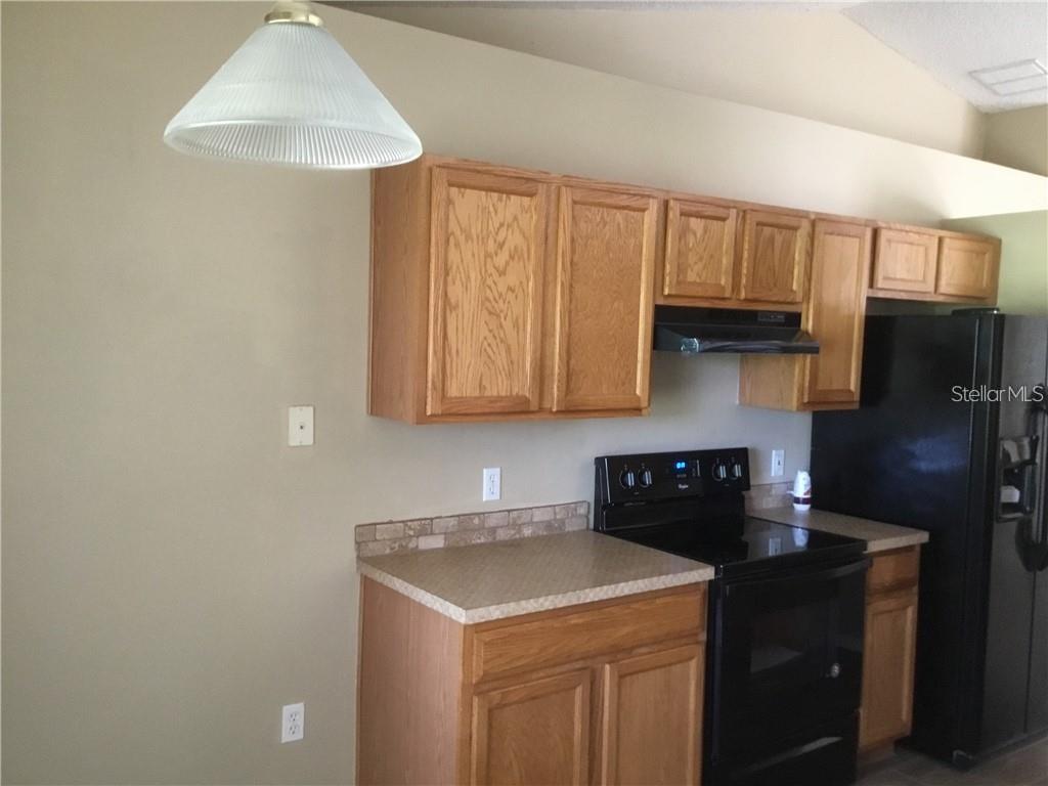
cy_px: 393
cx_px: 524
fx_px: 939
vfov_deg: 45.4
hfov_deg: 58.4
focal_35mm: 31
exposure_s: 1/15
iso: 200
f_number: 2.4
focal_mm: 3.3
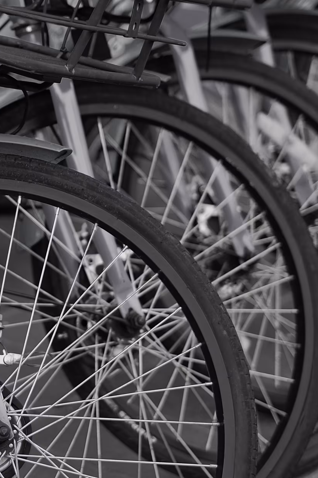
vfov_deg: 15.4
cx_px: 7
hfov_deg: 10.2
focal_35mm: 133
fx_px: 1762
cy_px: 216
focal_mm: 35
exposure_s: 1/500
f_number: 1.4
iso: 250
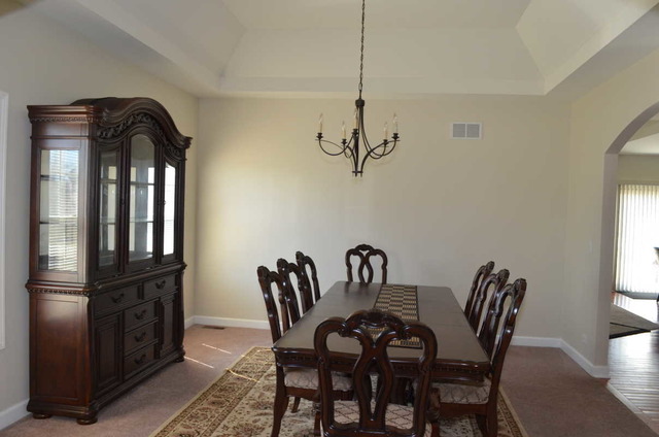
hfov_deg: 67.5
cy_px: 218
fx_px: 493
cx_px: 330
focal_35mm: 27
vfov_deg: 47.7
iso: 1000
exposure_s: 1/60
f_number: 6.7
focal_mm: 18
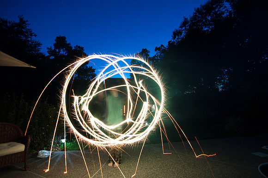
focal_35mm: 16
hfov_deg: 95.1
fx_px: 123
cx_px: 134
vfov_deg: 71.9
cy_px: 89
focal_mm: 11
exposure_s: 5
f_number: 2.8
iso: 200
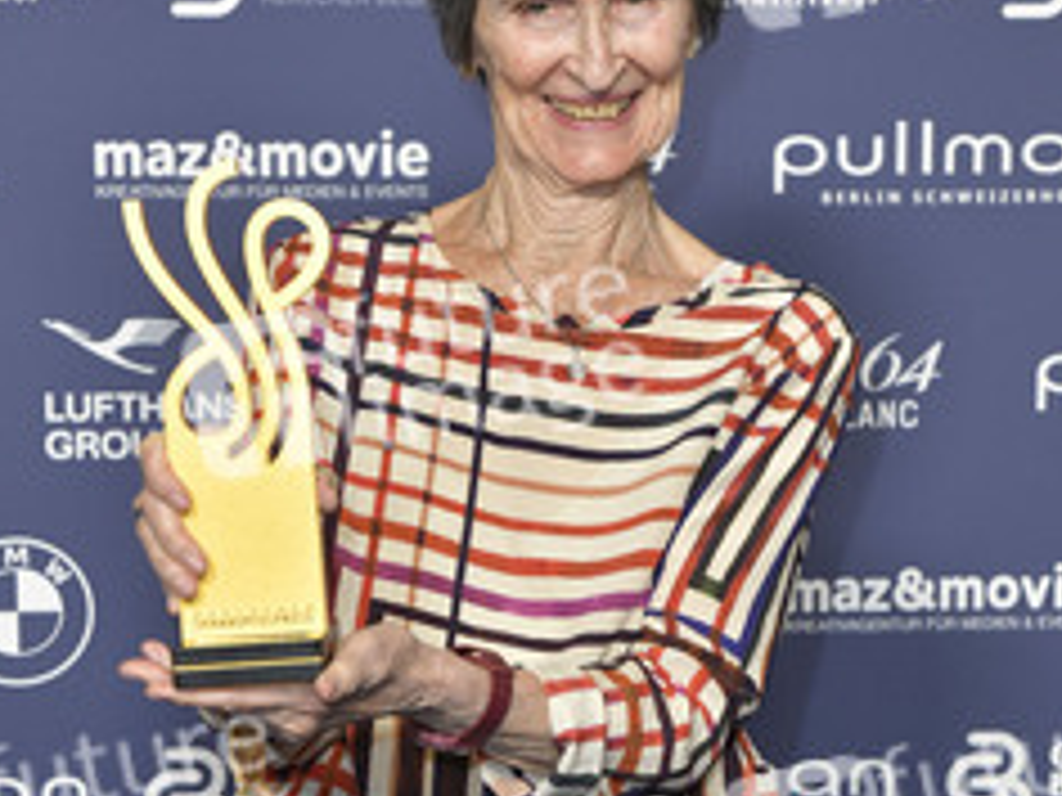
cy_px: 598
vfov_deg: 16.2
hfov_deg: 21.5
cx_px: 544
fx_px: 2792
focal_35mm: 91
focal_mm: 56
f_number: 6.3
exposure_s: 1/250
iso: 2000
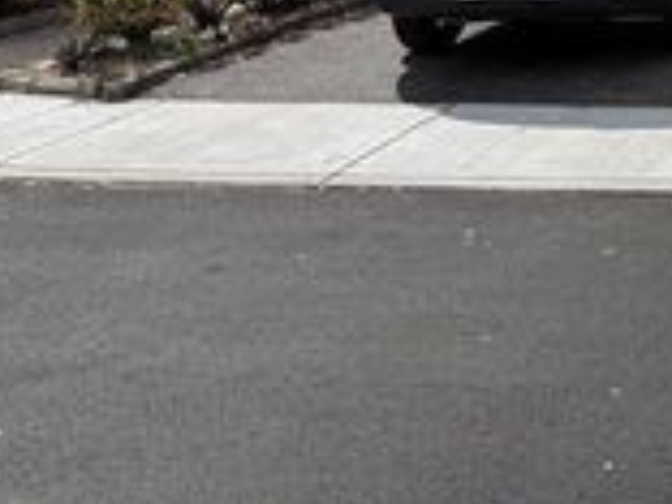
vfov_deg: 17.0
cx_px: 1051
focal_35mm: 77
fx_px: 1495
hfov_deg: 20.9
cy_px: -286
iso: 80
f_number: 1.78
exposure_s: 1/7353
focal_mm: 6.76
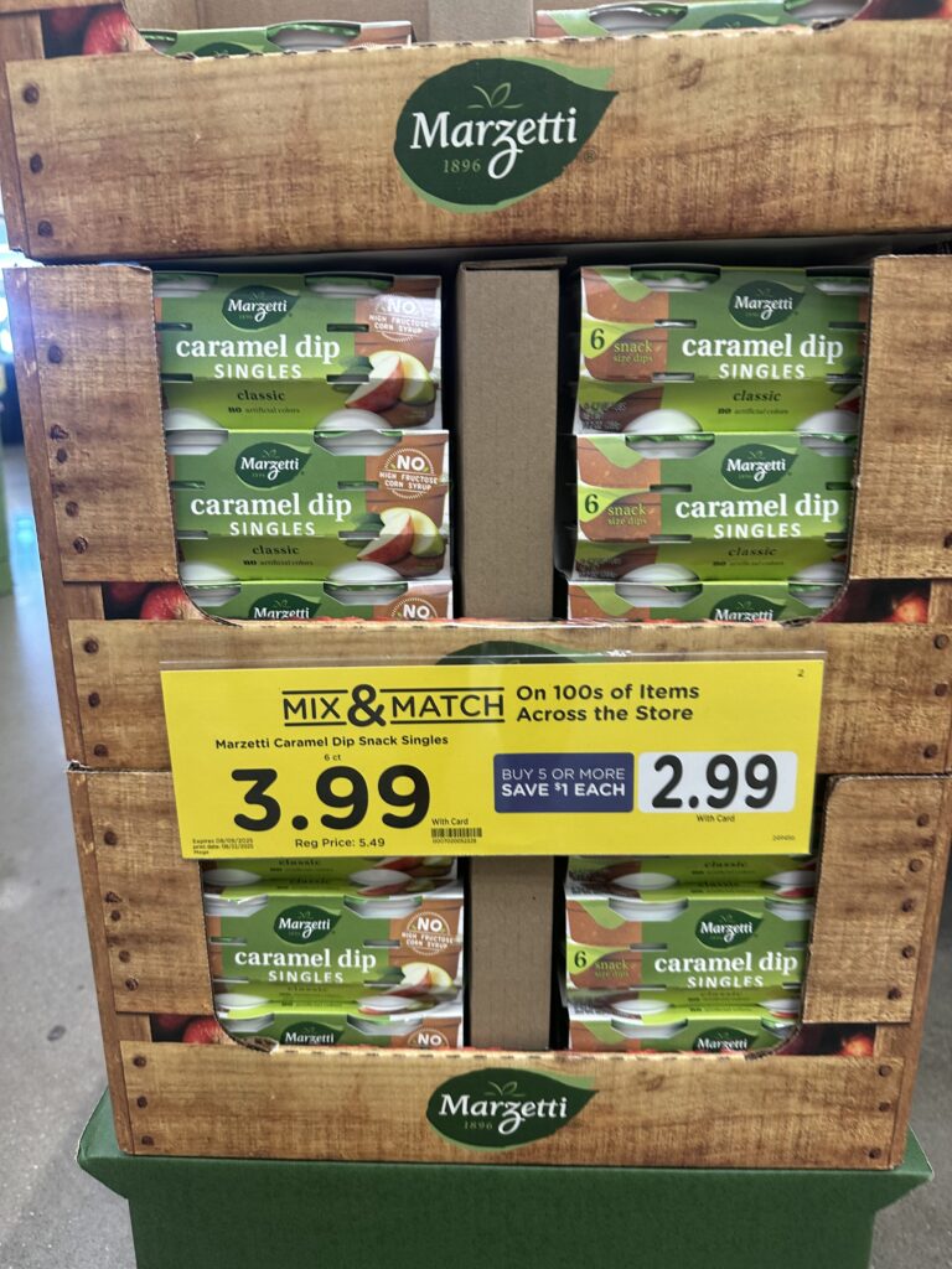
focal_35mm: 24
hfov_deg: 56.8
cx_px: 476
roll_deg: -0.7
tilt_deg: -14.0
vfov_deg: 71.6
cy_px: 634
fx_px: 880
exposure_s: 1/61
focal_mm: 6.86
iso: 160
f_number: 1.78
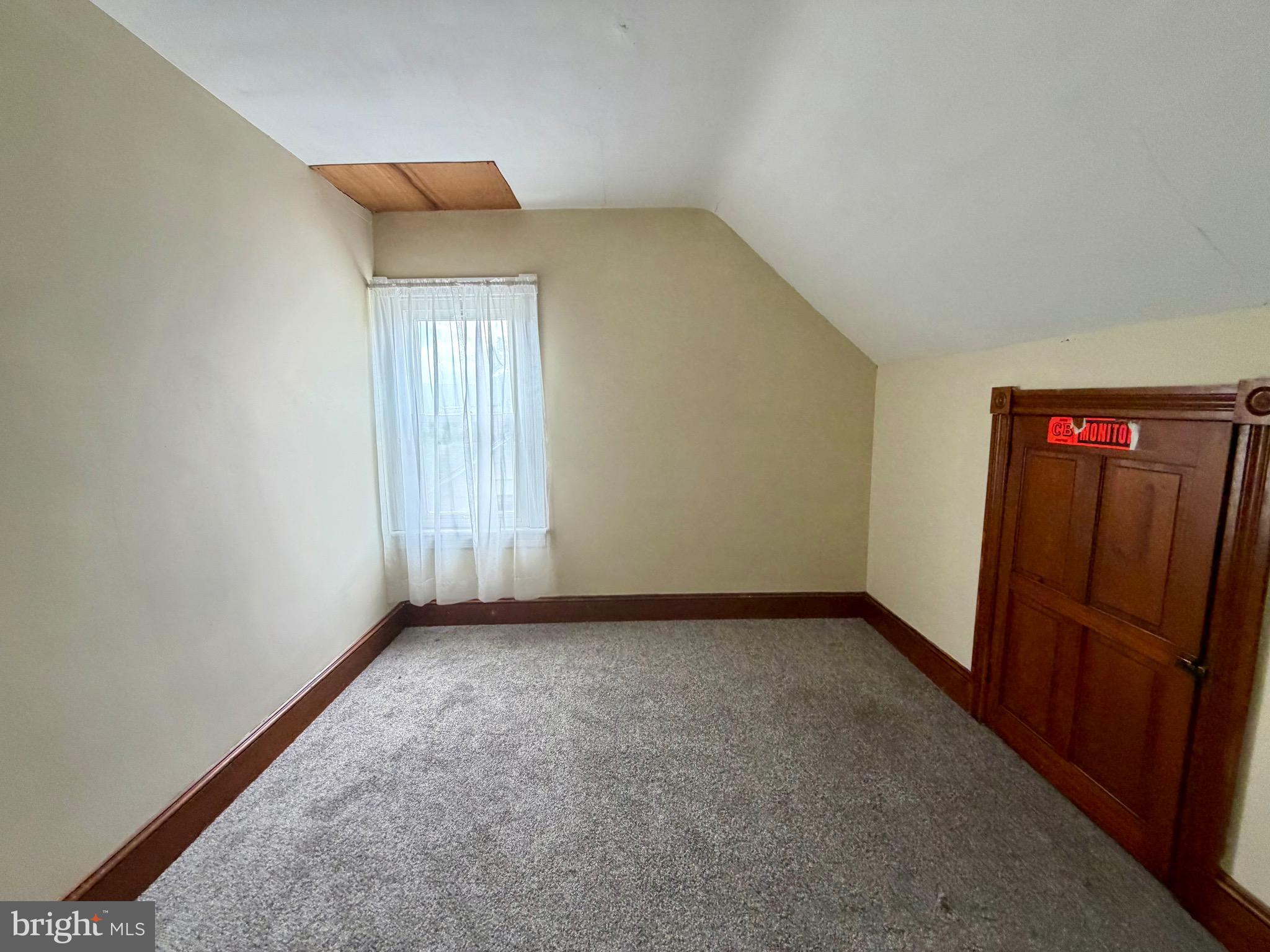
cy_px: 476
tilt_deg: -7.7
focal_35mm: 14
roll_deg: +1.2
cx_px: 635
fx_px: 514
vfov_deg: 85.7
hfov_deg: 102.1
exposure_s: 1/121
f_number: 2.2
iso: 250
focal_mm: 2.22
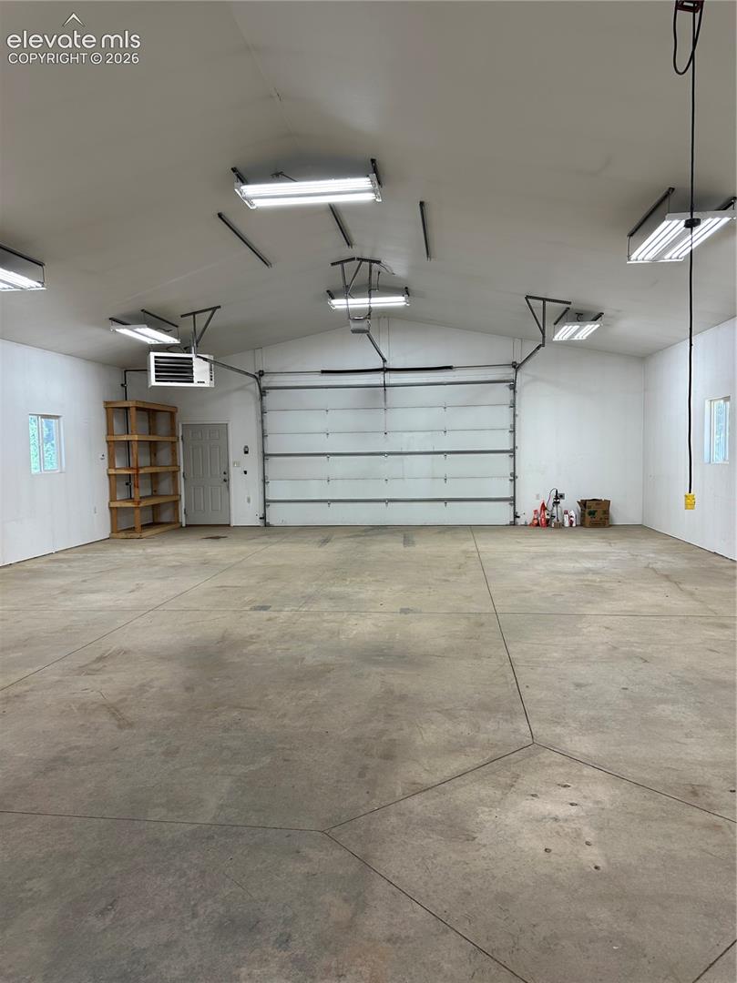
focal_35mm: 24
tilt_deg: -3.2
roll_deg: -0.4
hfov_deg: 56.8
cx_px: 368
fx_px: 682
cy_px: 492
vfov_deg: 71.6
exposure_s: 1/166
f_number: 1.78
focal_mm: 6.86
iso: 80
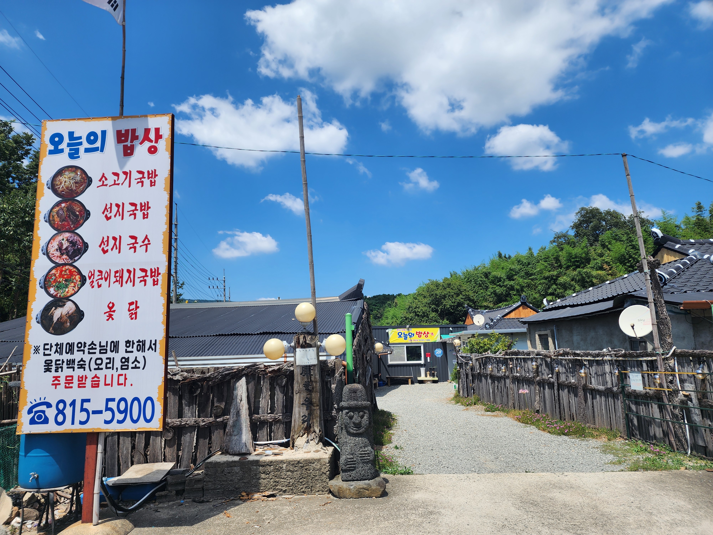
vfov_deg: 58.9
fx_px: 474
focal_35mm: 23
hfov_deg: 73.9
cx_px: 356
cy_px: 268
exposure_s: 1/1336
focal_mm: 6.4
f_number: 1.8
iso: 12
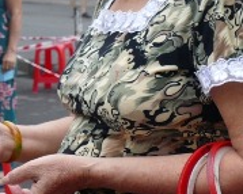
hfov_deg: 12.9
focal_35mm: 134
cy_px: 21
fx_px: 963
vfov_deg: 11.4
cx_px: -212
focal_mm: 11.35
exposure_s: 1/100
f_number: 3
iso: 125
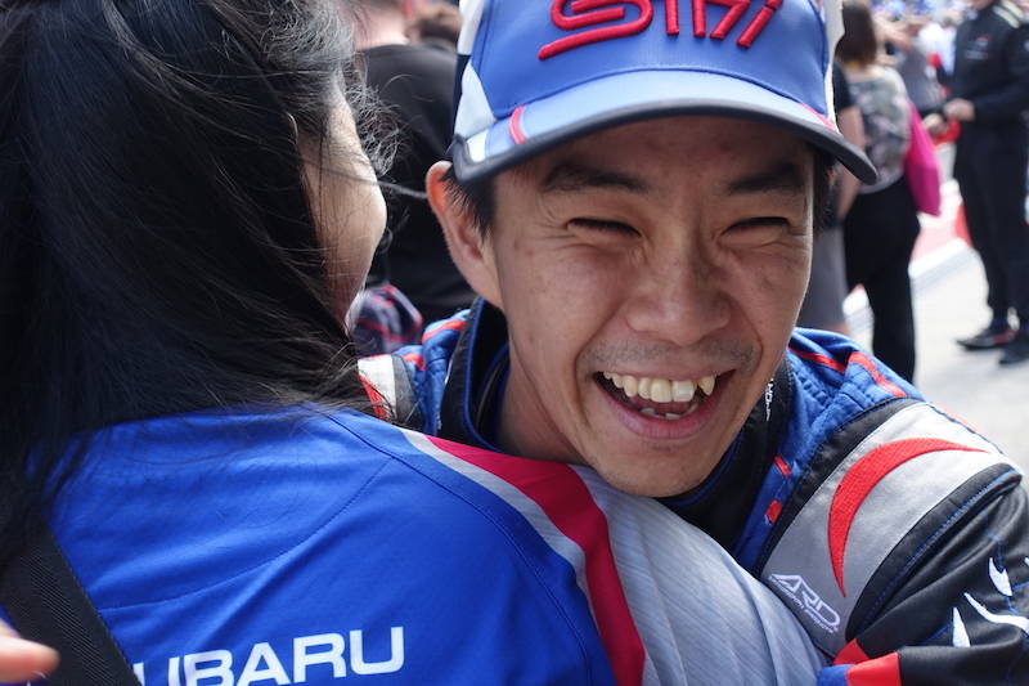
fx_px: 1600
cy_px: 343
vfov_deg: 24.2
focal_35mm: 56
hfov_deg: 35.6
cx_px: 514
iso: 125
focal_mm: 20.63
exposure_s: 1/160
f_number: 4
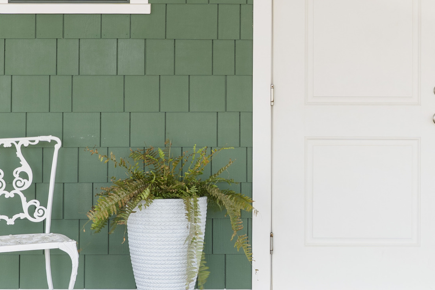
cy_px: 97
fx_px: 942
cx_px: 277
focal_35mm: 78
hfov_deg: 25.9
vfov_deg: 17.4
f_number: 8
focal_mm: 28
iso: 320
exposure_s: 1/20
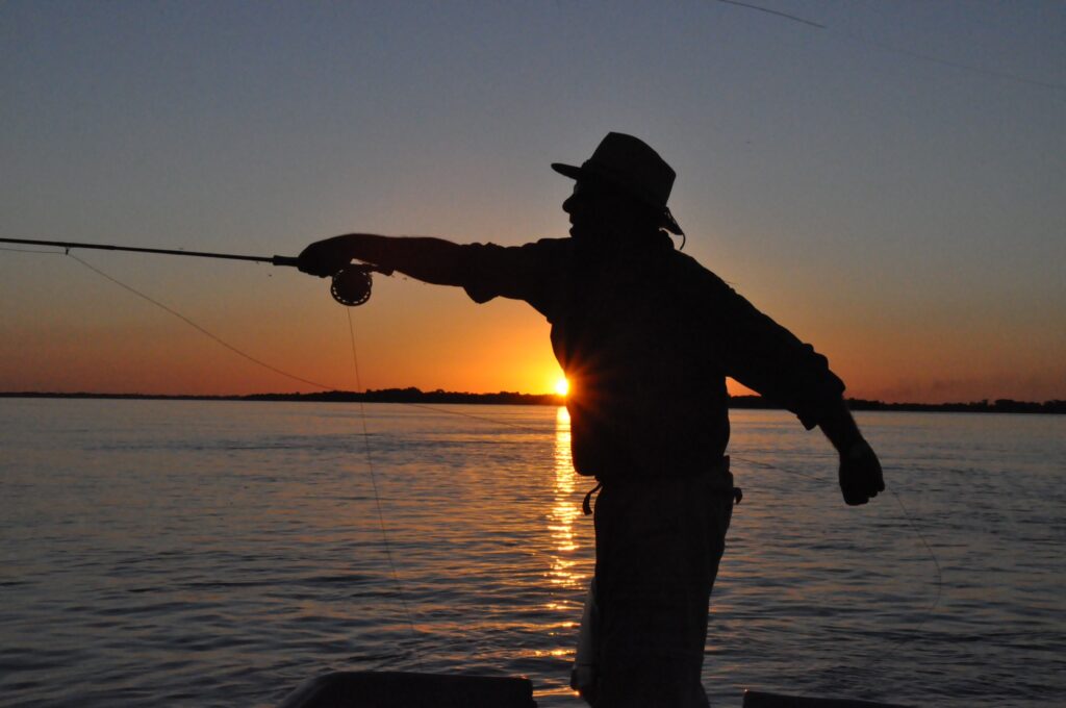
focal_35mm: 66
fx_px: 1952
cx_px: 533
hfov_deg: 30.5
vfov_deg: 20.6
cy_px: 354
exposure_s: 1/1000
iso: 3200
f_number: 20
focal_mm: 44
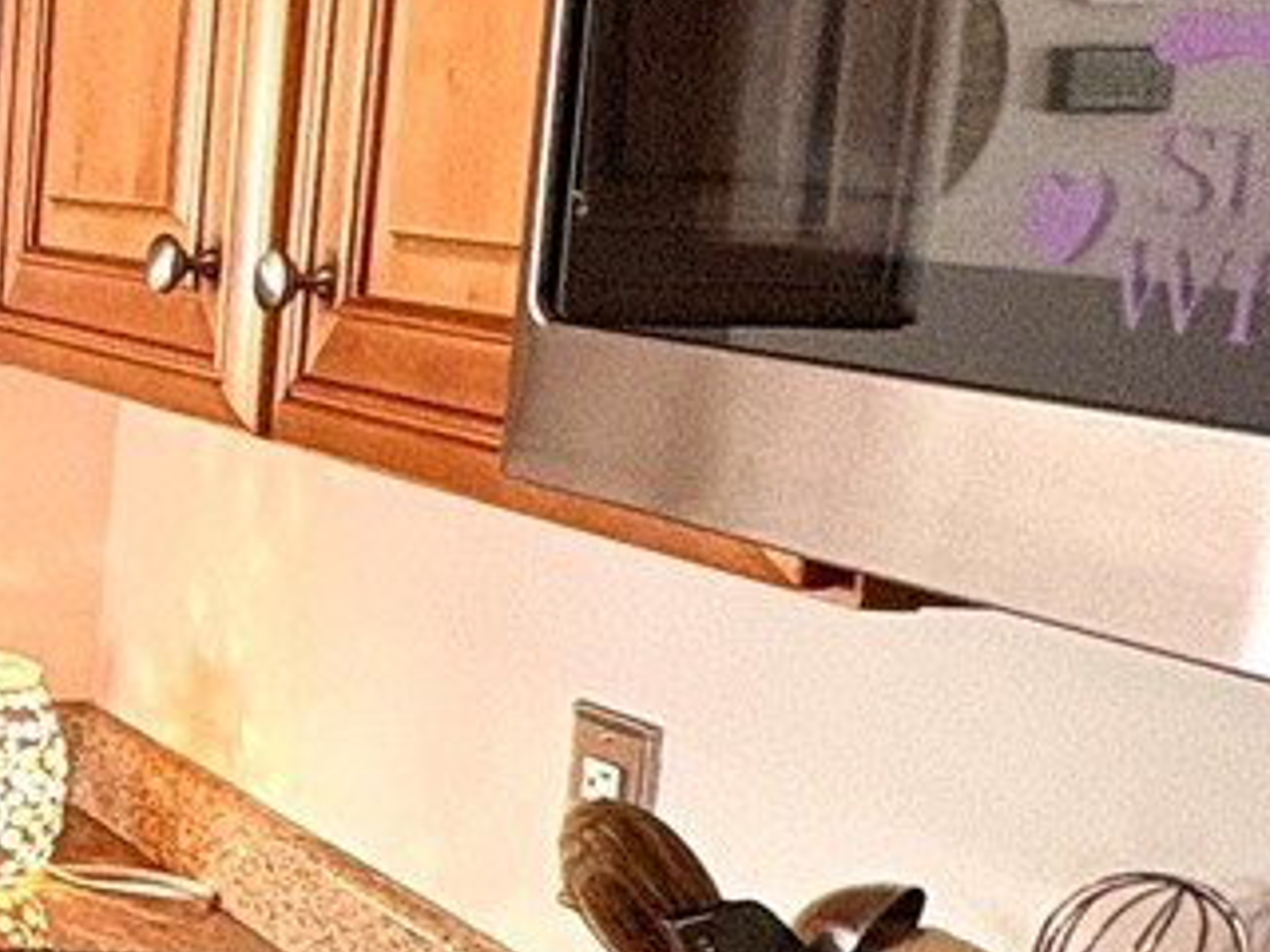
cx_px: -1334
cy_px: 424
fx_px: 2568
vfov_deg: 21.0
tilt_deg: -6.9
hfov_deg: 18.0
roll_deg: -0.1
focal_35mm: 70
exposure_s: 1/60
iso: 160
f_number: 2.2
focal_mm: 2.22
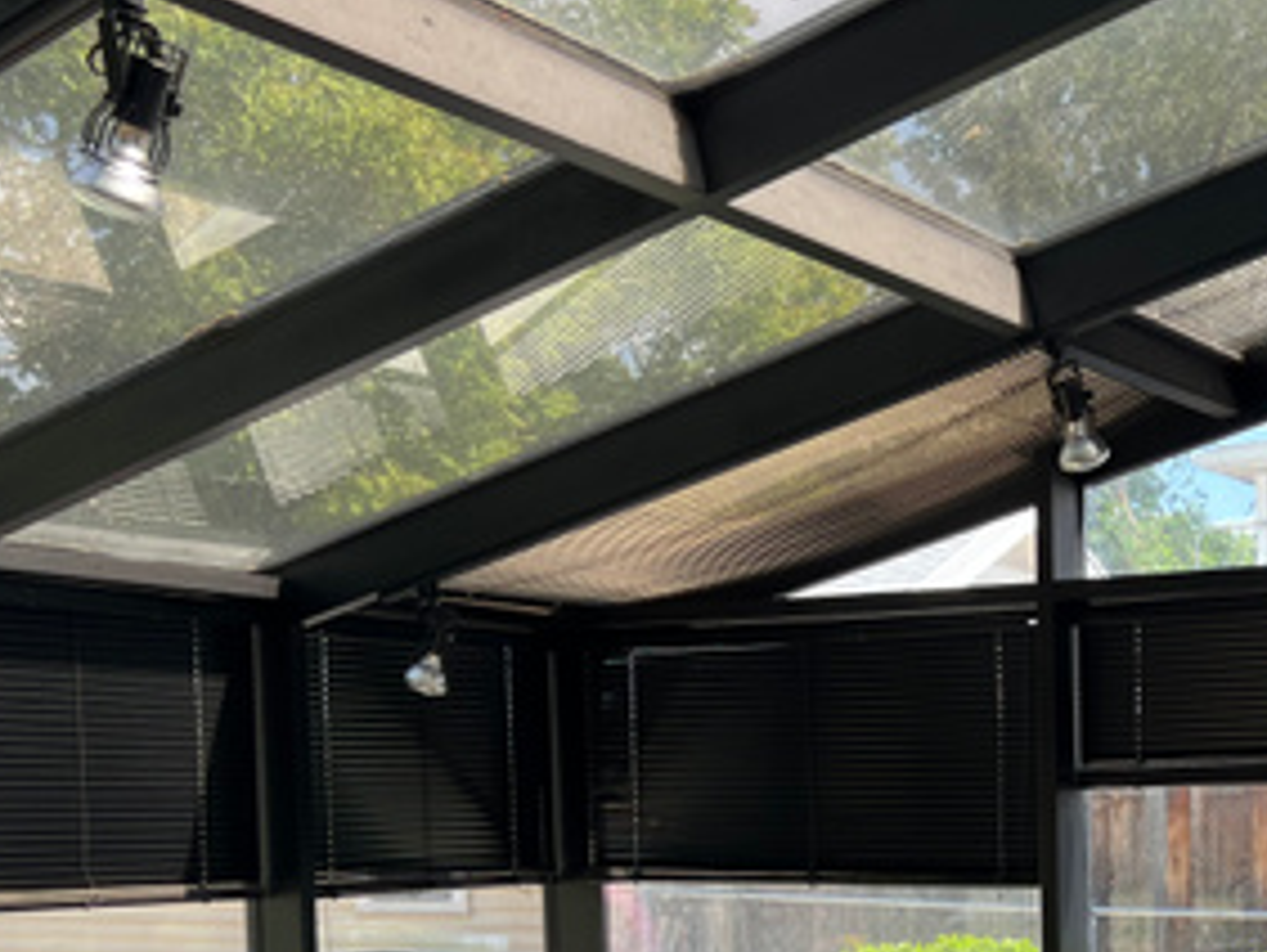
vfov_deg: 23.9
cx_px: 1083
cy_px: 930
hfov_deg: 31.5
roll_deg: +0.7
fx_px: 2161
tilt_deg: -2.9
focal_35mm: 59
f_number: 1.5
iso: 40
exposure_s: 1/185
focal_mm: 5.7
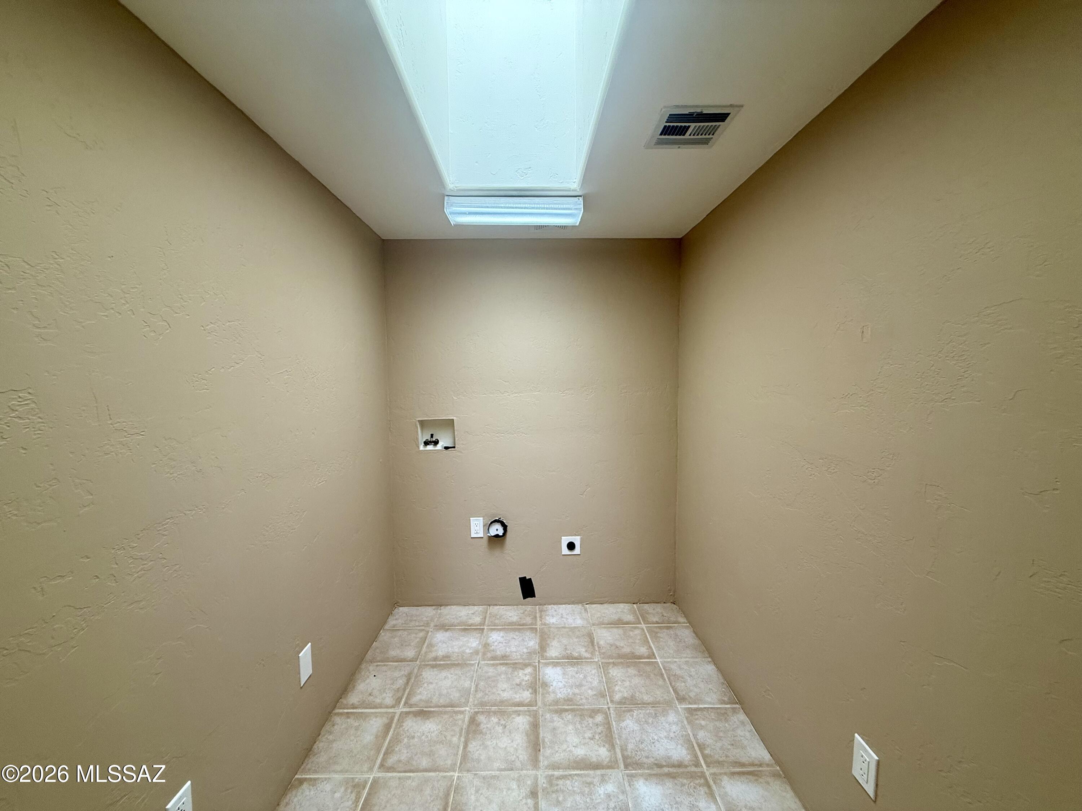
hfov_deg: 102.1
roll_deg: +0.6
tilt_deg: -3.3
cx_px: 541
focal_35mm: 14
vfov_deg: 85.7
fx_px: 438
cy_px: 406
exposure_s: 1/120
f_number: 2.2
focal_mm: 2.22
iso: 100
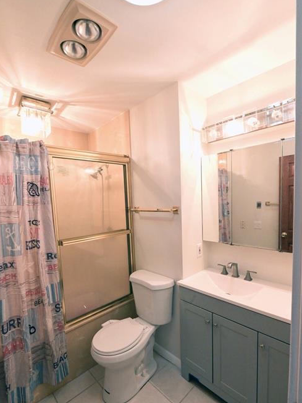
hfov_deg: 74.7
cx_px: 154
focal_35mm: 17
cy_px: 215
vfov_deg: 90.9
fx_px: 198
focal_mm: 15
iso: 1250
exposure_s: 1/30
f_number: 10
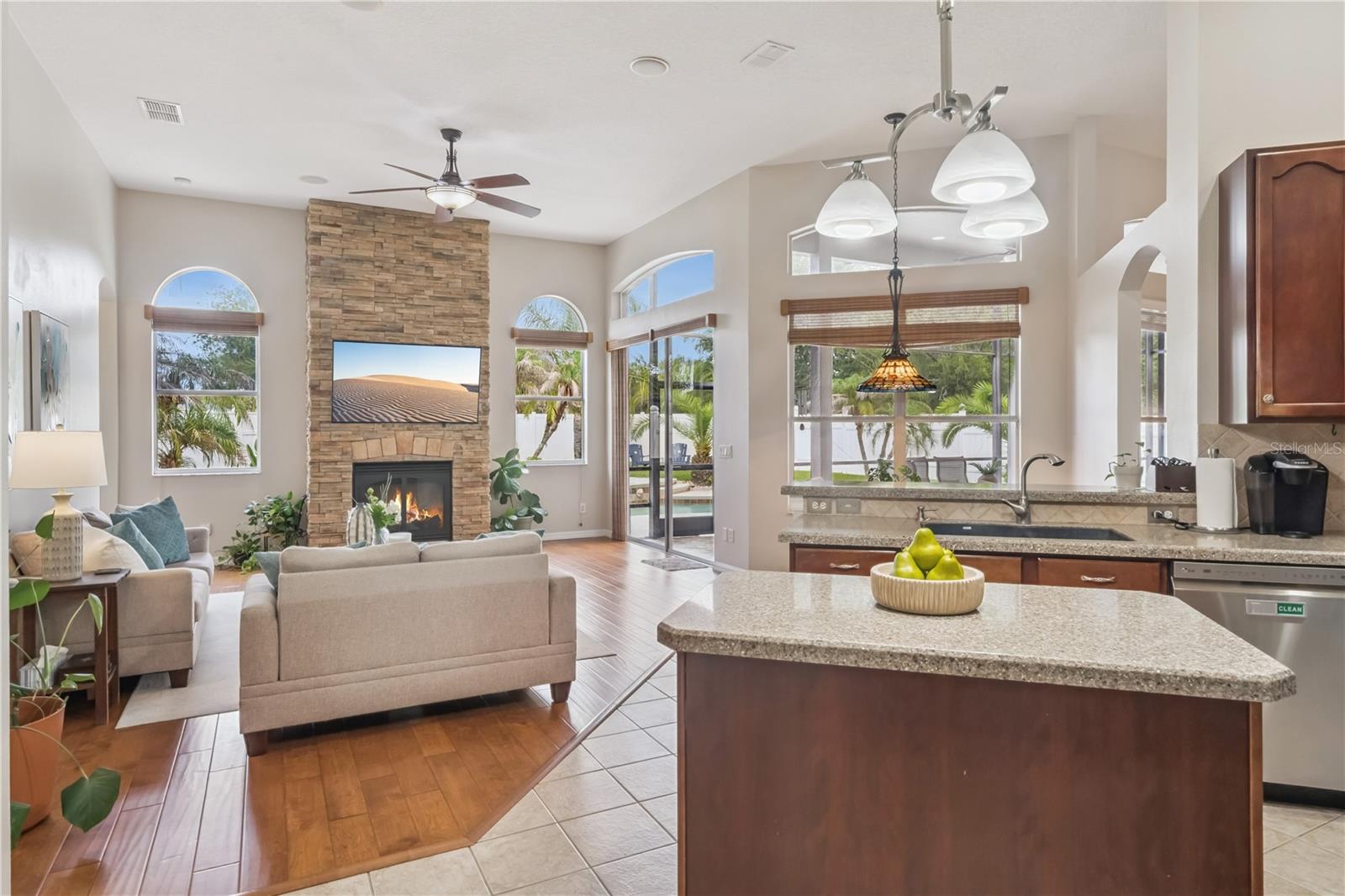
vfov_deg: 61.9
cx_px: 672
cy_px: 448
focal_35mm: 20
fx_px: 747
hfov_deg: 84.0
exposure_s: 1/200
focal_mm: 20
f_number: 9
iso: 400
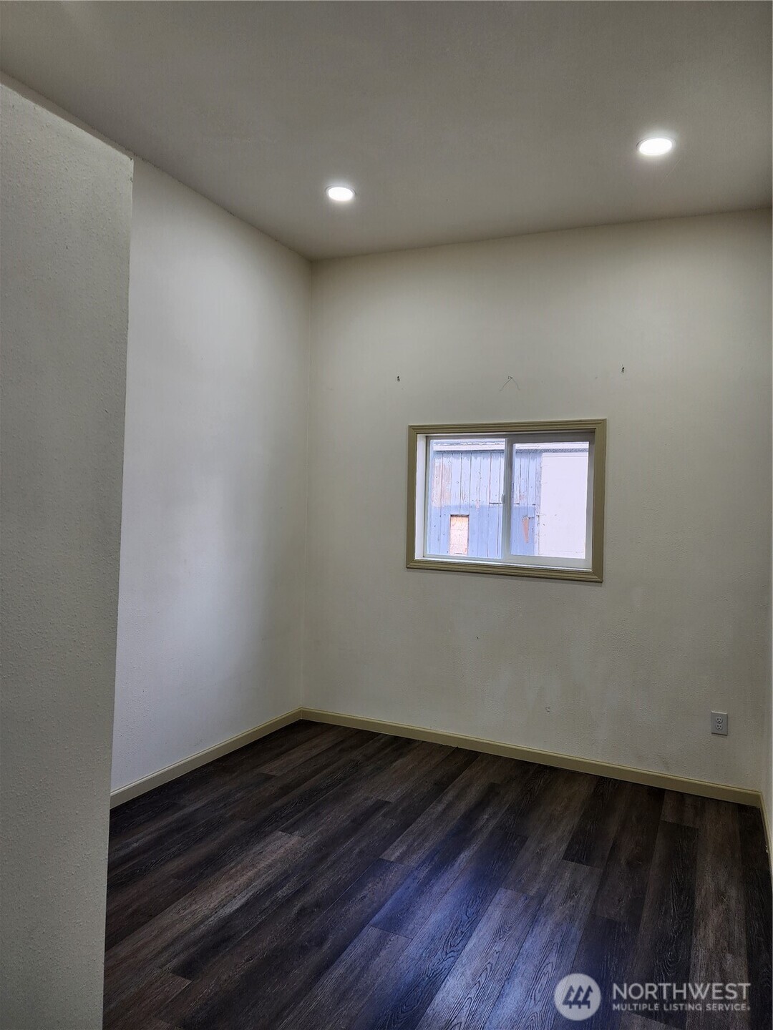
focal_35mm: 23
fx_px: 685
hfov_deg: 58.9
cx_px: 386
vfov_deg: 73.9
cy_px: 515
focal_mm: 6.4
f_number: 1.8
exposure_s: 1/120
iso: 64
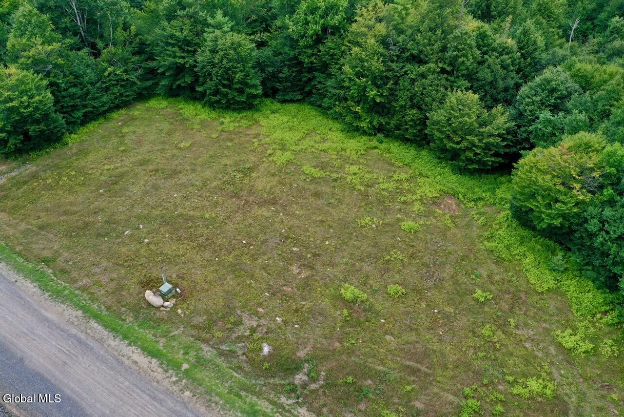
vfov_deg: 46.4
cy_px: 208
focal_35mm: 28
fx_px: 485
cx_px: 312
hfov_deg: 65.5
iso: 100
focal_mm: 10.26
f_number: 5
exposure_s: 1/240
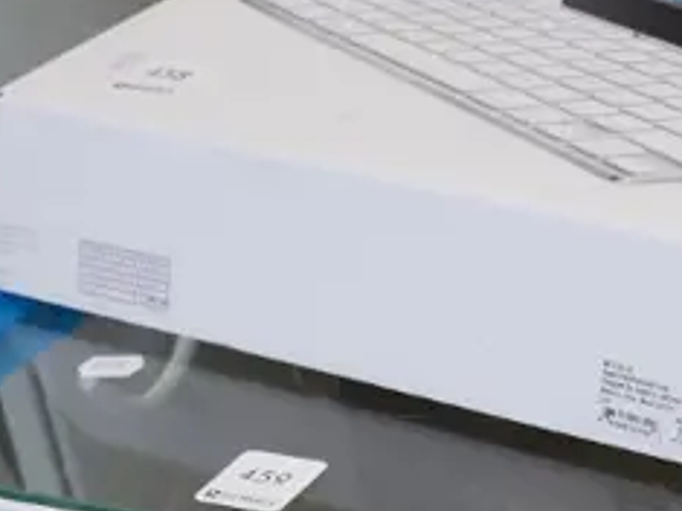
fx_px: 2914
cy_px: 978
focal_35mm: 148
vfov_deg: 9.4
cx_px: 641
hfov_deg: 13.2
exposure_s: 1/60
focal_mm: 17
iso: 320
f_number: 4
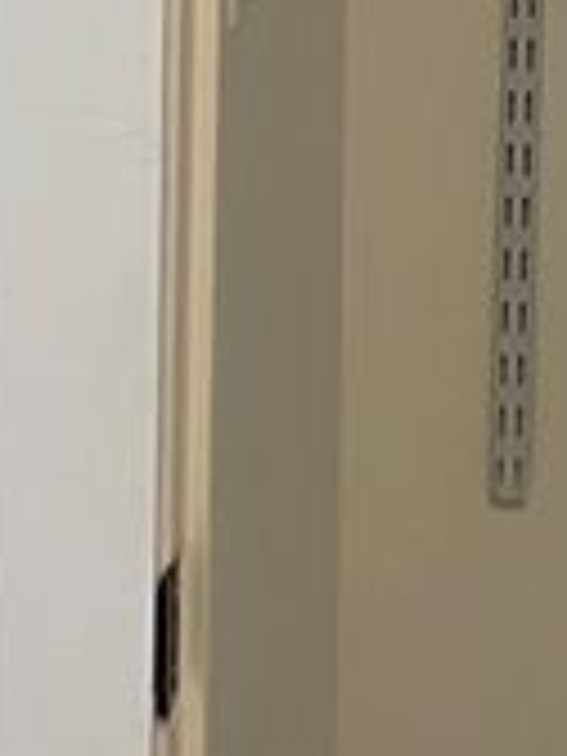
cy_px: -198
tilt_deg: -6.7
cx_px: 562
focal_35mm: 186
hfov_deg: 7.9
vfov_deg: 10.4
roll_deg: -0.5
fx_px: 4062
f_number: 1.5
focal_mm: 5.7
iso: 125
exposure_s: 1/60
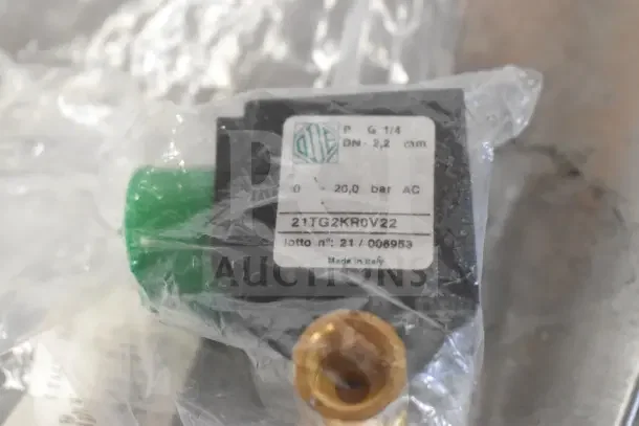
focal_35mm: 57
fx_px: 1012
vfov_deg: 23.8
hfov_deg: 35.0
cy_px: 213
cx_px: 320
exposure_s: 1/100
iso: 6400
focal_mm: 38
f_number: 5
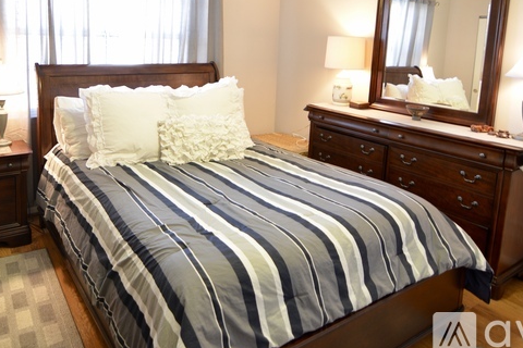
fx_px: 375
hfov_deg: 68.9
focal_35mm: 26
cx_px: 200
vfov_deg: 47.9
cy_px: 84
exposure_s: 1/10
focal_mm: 11
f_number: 2.8
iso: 250
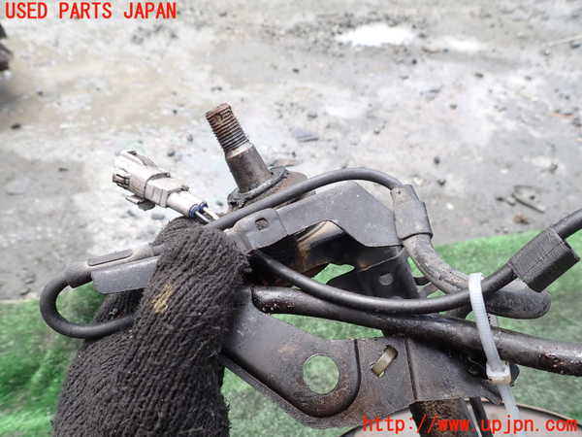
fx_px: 420
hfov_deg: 69.4
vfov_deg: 54.9
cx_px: 291
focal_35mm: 25
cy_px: 218
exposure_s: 1/320
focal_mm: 4.5
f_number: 2.8
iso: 100
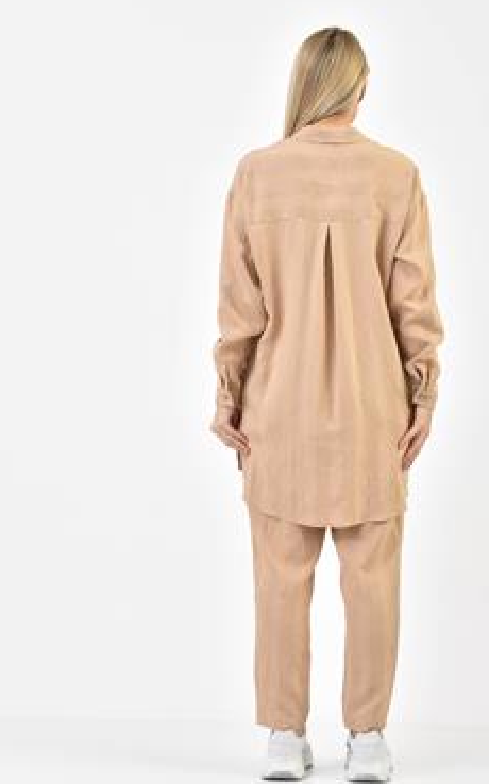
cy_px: 351
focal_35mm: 107
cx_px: 298
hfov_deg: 12.2
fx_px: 2286
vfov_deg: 19.5
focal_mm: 86
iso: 100
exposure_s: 1/160
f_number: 6.3
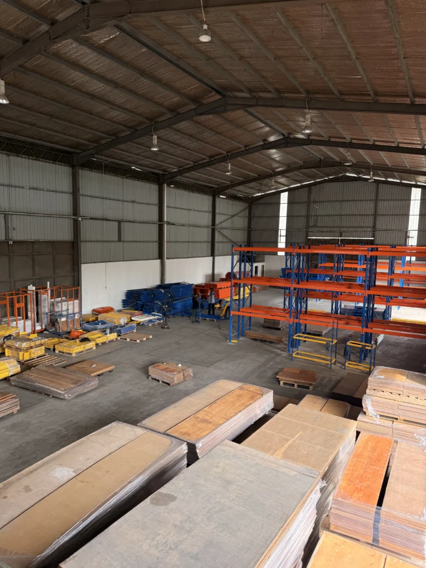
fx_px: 394
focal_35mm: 24
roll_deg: -1.6
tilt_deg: -6.9
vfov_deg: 71.6
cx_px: 213
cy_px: 284
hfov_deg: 56.8
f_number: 1.78
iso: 80
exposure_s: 1/285
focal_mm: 6.76
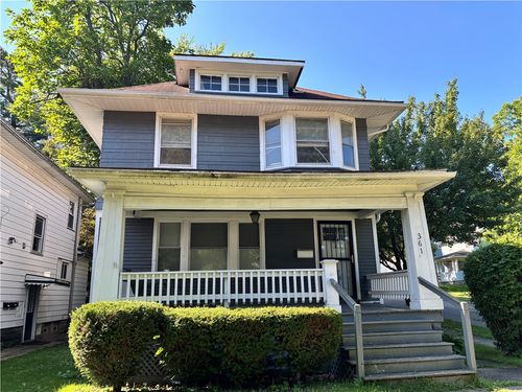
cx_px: 261
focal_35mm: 26
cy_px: 196
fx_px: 392
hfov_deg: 67.3
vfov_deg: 53.1
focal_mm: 5.96
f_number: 1.6
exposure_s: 1/493
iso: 50
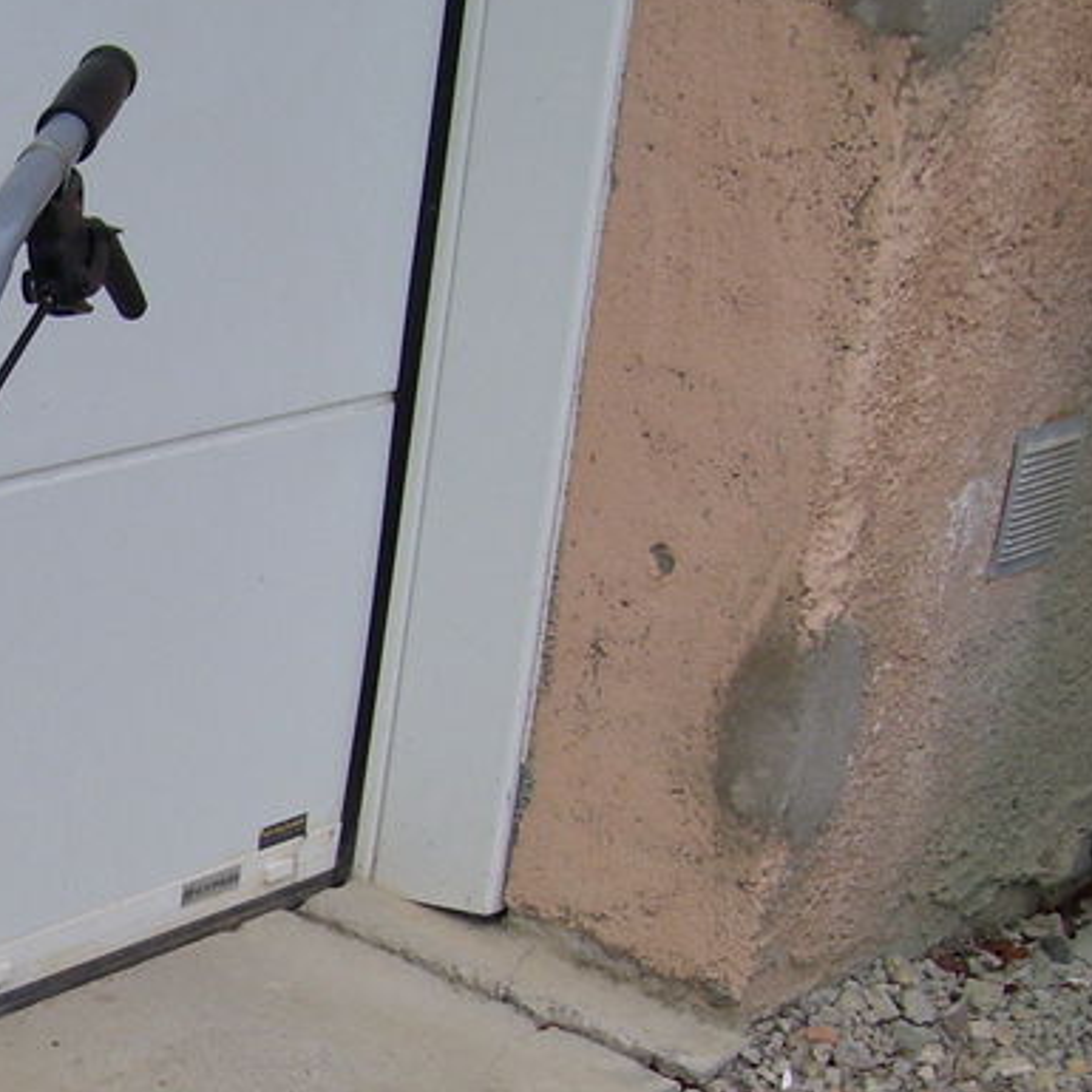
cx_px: -111
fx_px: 3034
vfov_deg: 20.1
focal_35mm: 85
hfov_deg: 19.5
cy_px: 956
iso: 80
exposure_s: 1/750
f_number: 2.7
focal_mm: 6
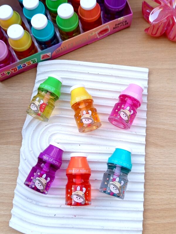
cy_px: 117
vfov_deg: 55.4
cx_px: 88
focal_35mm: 33
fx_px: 224
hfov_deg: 42.9
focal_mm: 5.24
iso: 50
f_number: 1.7
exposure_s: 1/124
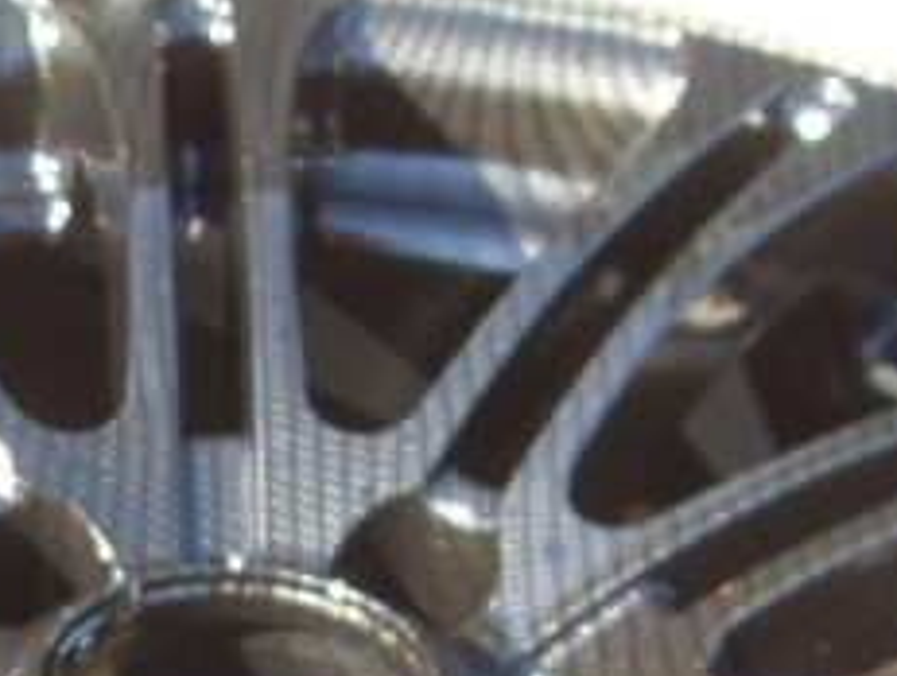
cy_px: 963
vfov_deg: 11.8
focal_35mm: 121
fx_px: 3140
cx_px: 210
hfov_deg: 16.2
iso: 80
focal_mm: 6.3
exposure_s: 1/180
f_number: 2.8
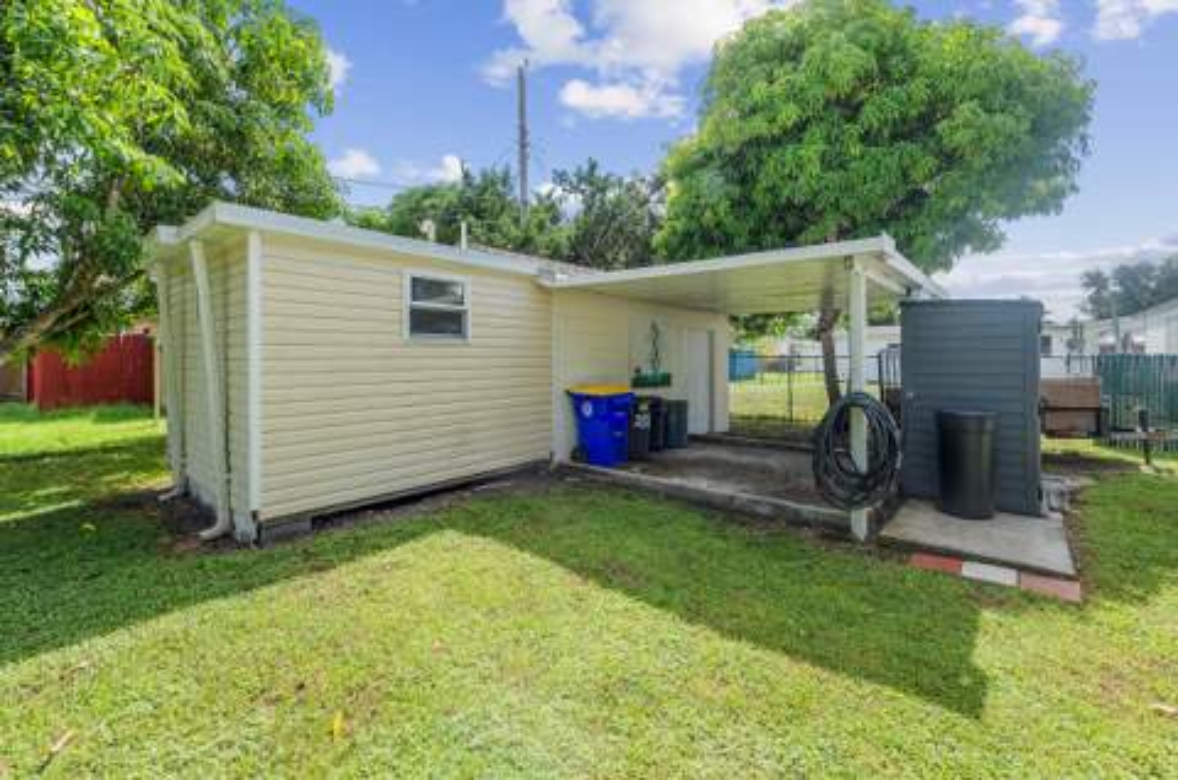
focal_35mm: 15
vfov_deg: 77.1
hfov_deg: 100.5
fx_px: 490
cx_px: 589
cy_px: 390
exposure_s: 1/200
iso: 400
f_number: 8
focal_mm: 15
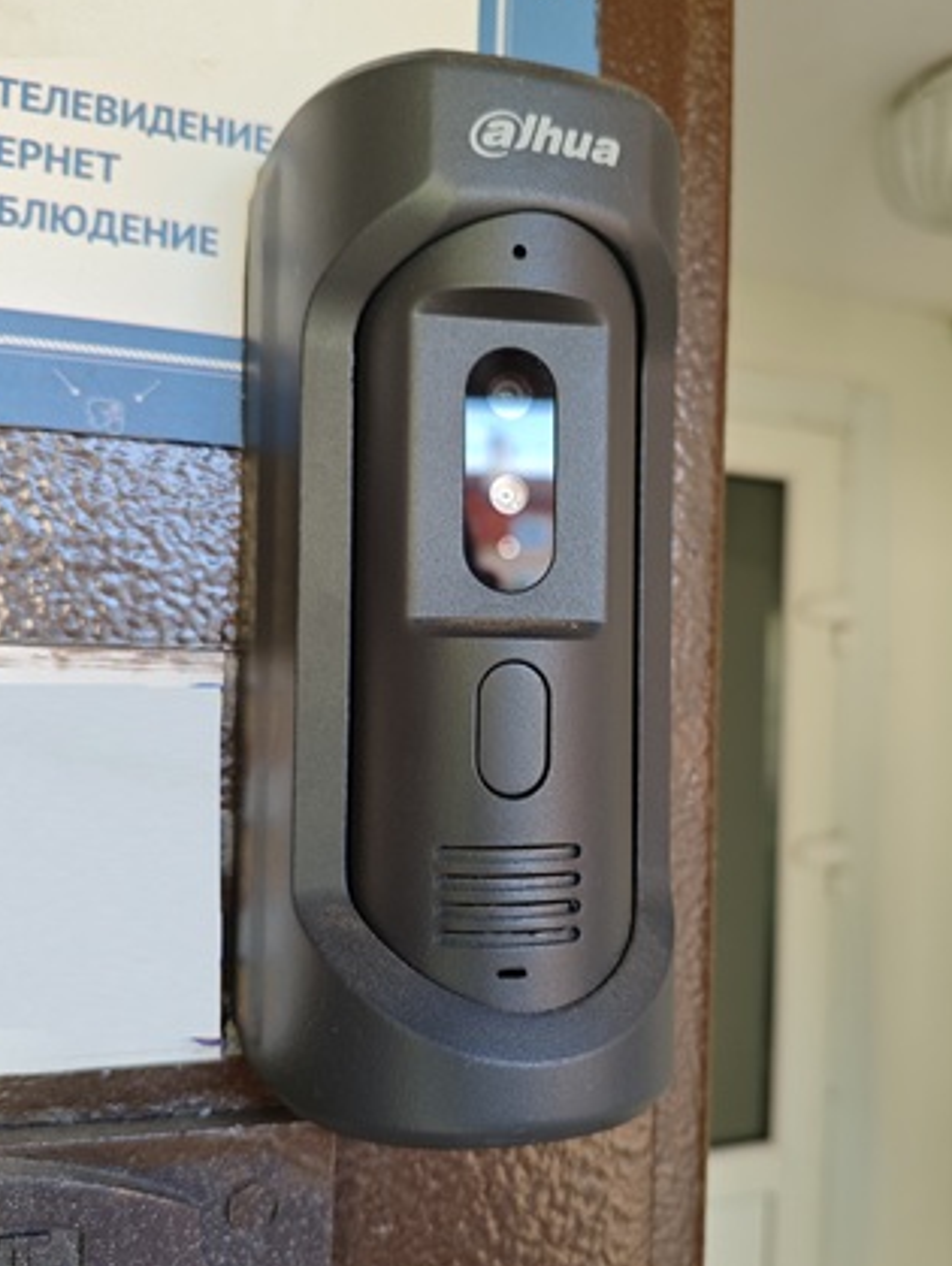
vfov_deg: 58.3
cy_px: 665
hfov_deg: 45.4
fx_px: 1135
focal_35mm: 31
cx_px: 521
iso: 64
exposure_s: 1/50
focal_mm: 4.94
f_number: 1.59
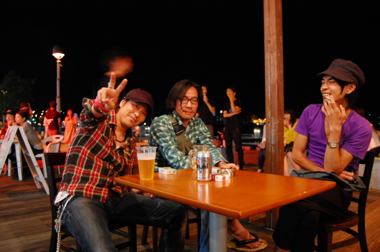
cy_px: 126
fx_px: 284
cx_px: 190
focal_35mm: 27
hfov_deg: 67.5
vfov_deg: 47.7
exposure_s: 1/8
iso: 1600
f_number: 3.5
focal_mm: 18
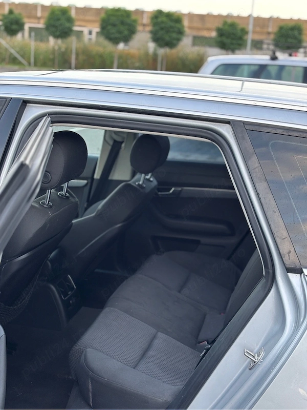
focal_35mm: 52
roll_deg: -5.4
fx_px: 615
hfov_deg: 28.0
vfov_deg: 36.8
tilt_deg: -14.3
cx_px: 154
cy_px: 205
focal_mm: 5.96
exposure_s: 1/86
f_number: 1.6
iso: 50
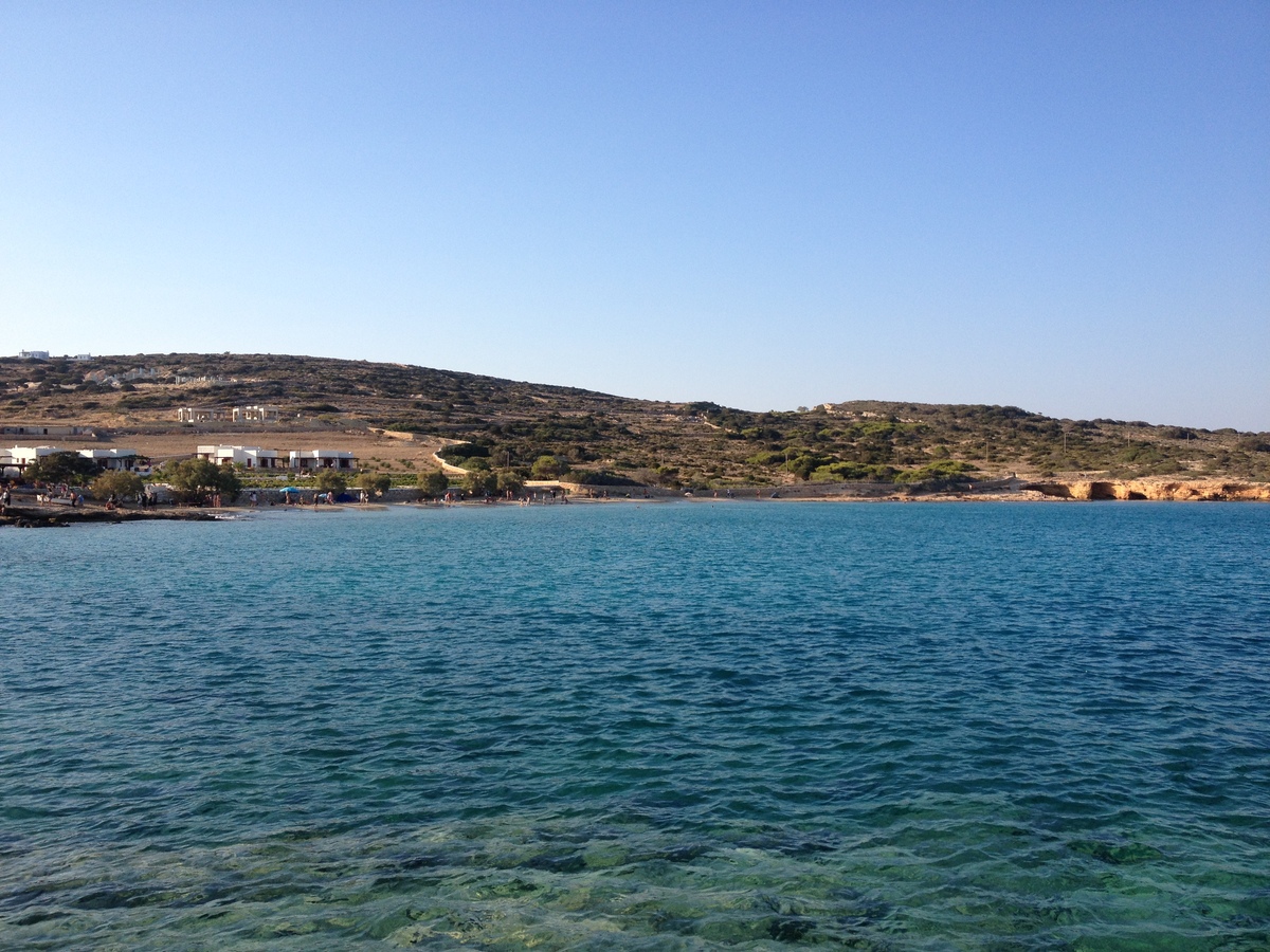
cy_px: 476
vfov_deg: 40.7
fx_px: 1284
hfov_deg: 52.6
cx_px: 635
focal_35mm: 35
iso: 50
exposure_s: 1/1062
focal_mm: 4.28
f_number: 2.4
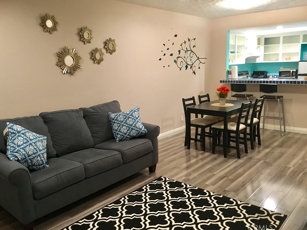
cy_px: 113
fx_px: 266
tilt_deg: -9.7
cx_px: 149
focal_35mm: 30
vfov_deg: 46.8
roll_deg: +2.0
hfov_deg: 60.0
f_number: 2.2
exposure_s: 1/24
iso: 200
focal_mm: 4.15
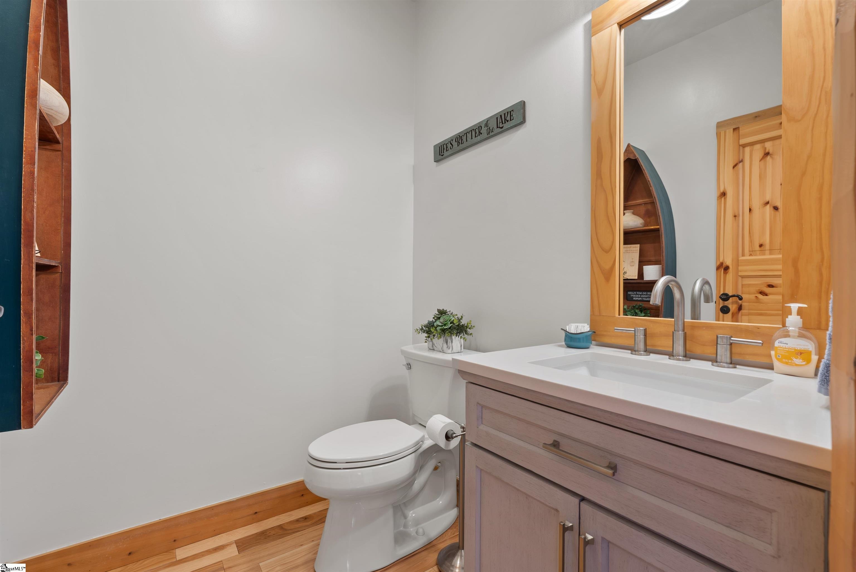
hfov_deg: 96.7
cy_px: 286
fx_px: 381
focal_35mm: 16
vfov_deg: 73.8
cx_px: 428
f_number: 8
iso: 80
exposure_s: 3.2
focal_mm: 16
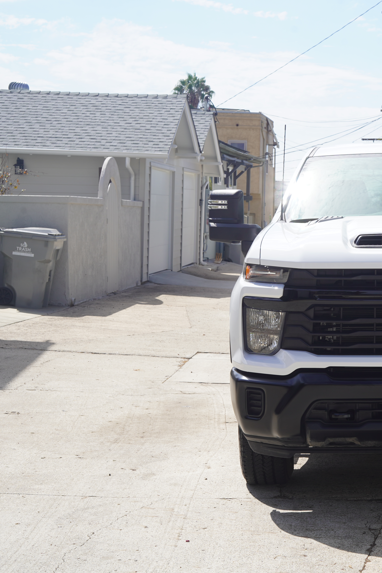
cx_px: 423
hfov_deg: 17.3
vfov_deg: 26.6
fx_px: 1209
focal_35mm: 76
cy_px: 290
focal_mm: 50
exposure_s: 1/160
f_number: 10
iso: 100
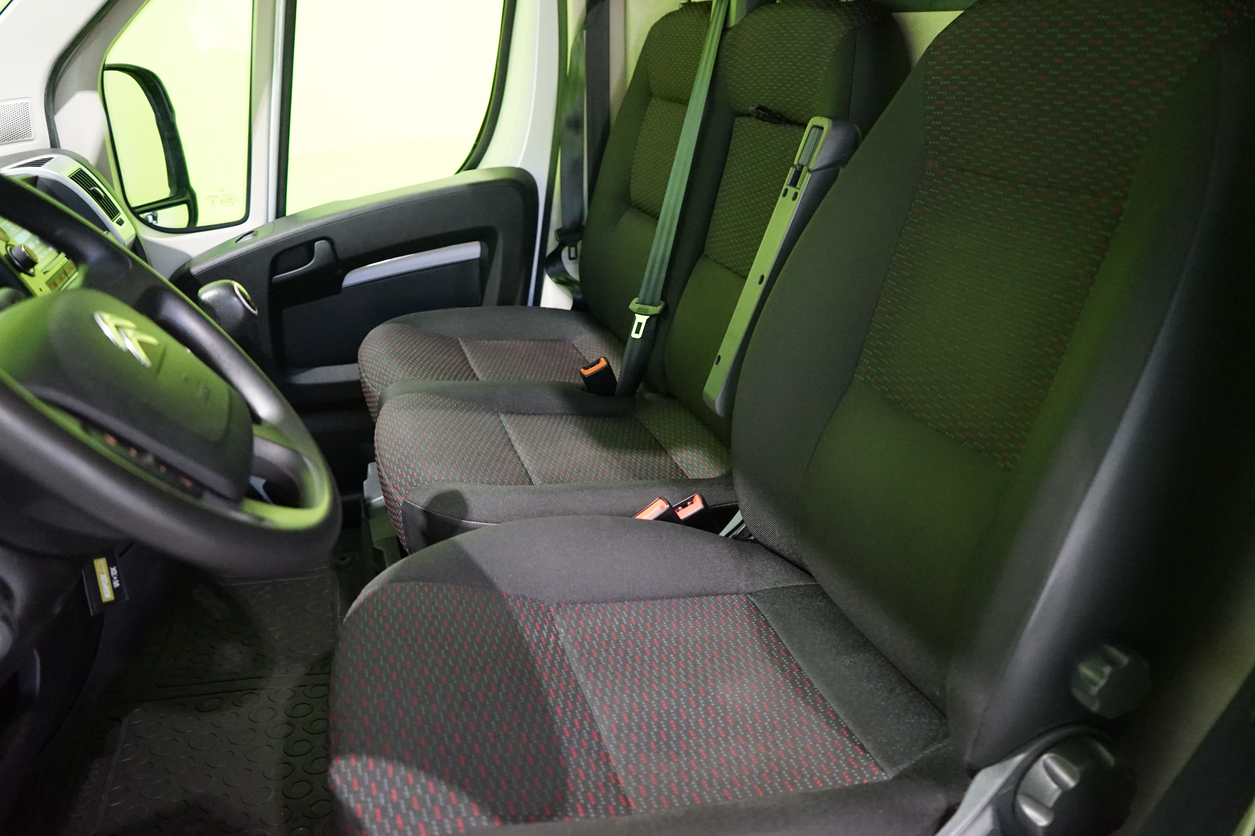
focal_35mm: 28
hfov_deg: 65.5
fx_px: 976
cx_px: 628
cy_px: 418
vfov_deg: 46.4
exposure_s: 1/60
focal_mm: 28
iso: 6400
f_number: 3.5
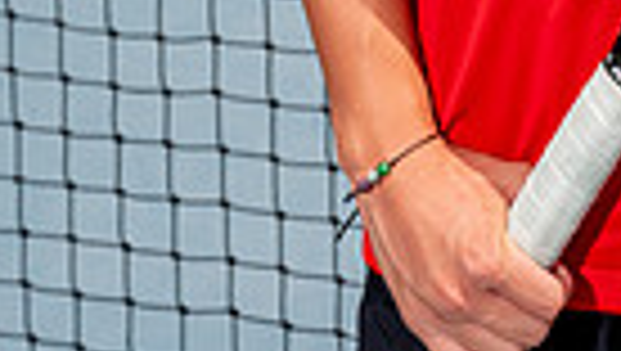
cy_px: -504
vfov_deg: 7.7
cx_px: 544
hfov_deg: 14.5
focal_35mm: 147
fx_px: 2423
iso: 100
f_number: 4
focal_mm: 43
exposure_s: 1/1250
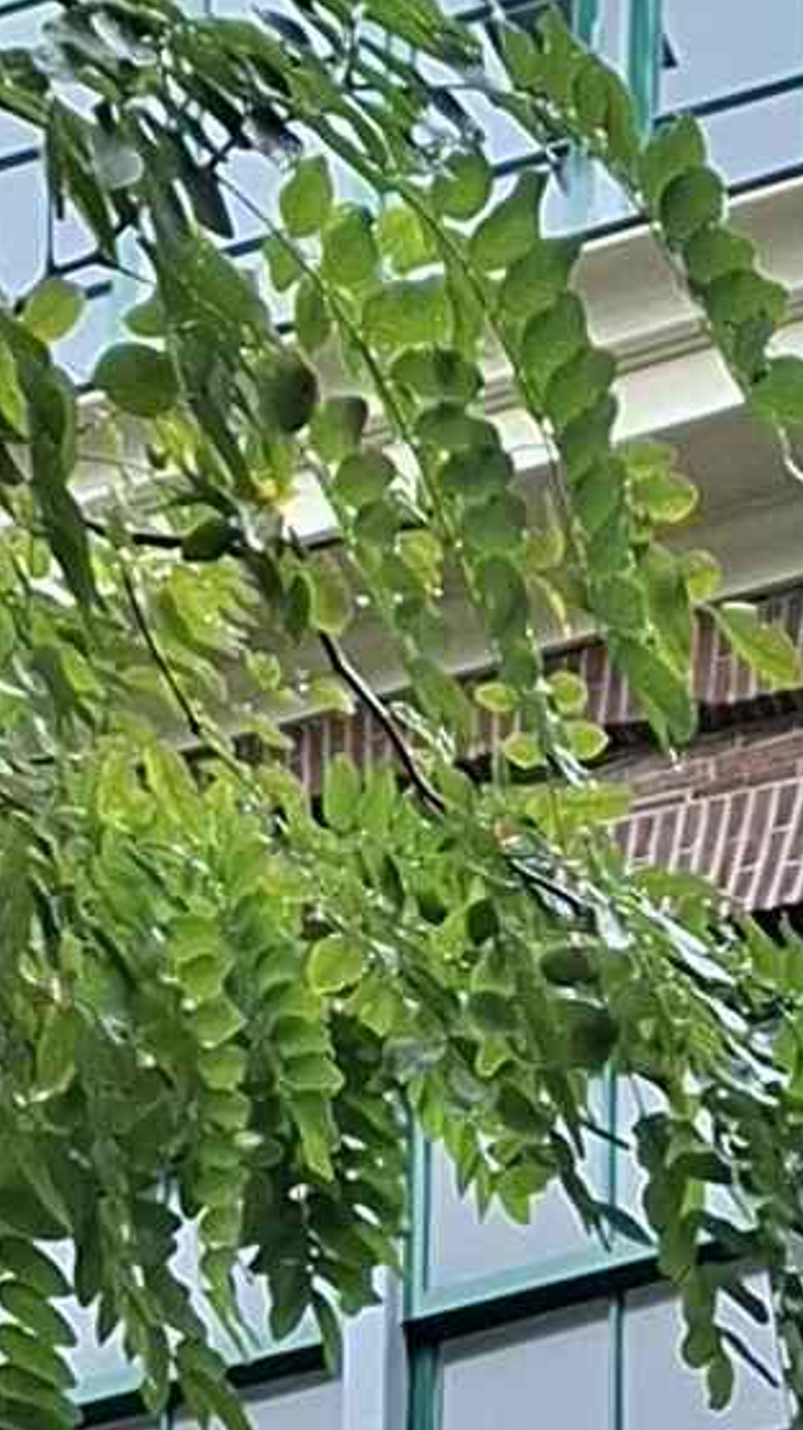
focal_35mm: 180
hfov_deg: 6.6
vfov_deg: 10.3
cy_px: 3484
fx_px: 6819
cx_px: 1337
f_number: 1.8
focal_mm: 5.54
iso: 50
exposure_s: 1/331
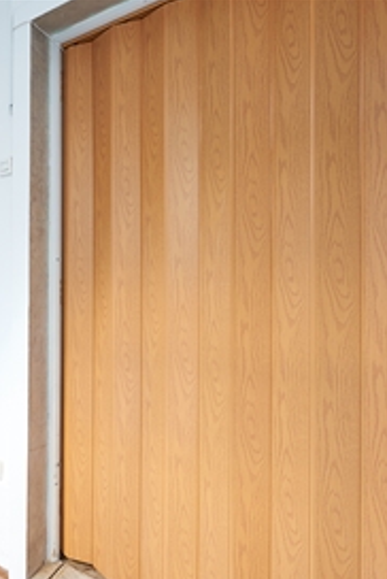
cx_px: -62
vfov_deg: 71.4
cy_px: 297
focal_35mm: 25
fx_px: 402
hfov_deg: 39.4
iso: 640
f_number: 8
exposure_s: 1/10
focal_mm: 16
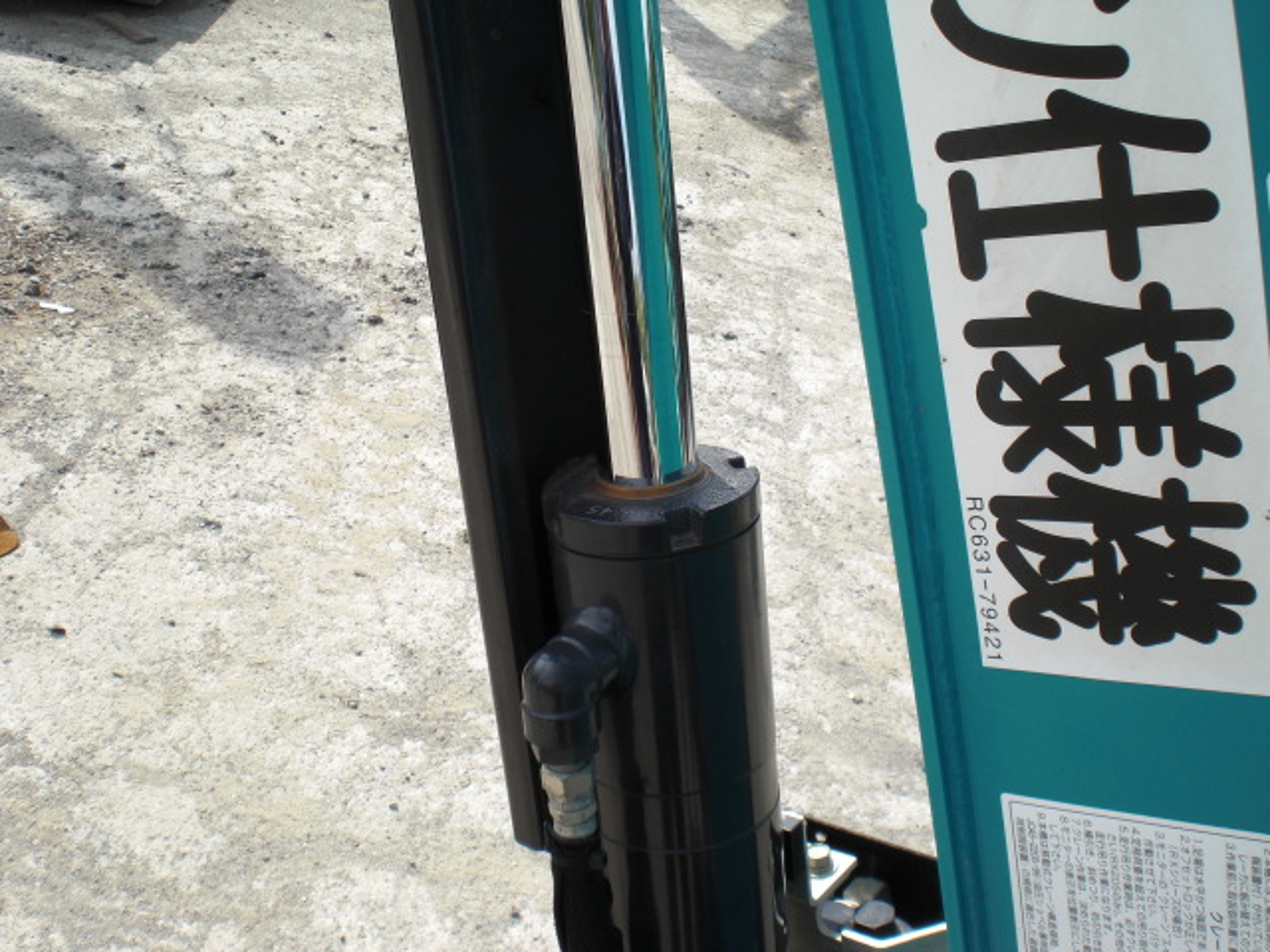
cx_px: 635
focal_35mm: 38
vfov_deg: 37.7
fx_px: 1394
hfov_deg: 49.0
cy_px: 476
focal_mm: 6.3
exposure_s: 1/250
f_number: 5.6
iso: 64
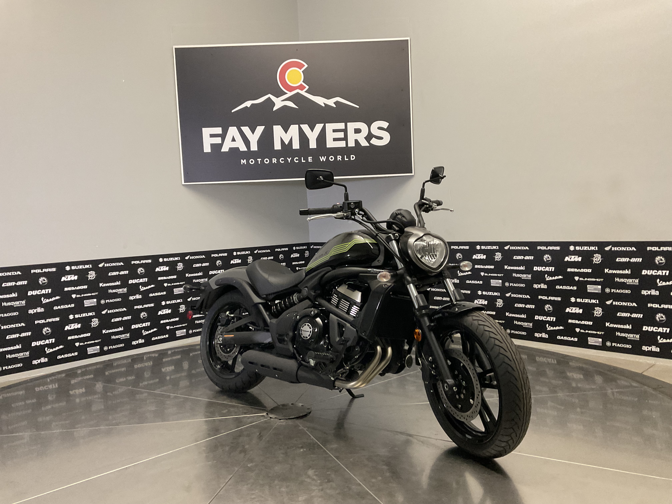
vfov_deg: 48.2
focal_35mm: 29
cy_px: 252
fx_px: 563
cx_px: 336
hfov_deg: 61.7
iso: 200
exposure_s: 1/60
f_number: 1.8
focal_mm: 3
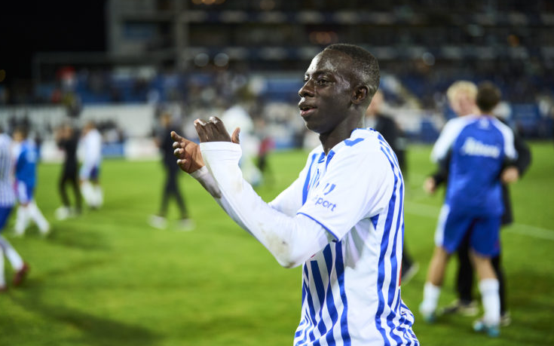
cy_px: 173
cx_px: 277
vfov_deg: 24.9
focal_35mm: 52
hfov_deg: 38.9
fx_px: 785
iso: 1250
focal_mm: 50
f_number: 1.2
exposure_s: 1/2500
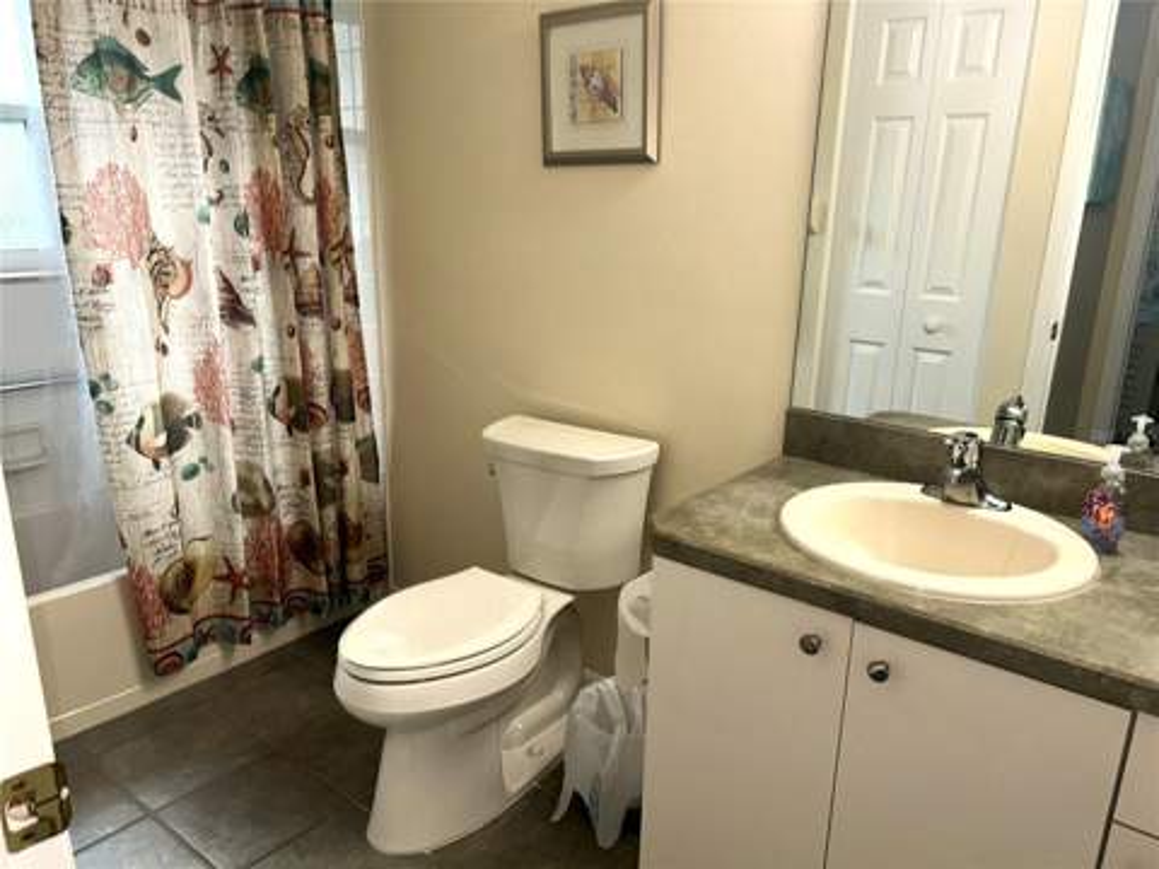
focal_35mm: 26
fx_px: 871
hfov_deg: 67.3
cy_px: 434
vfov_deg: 53.1
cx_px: 580
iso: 40
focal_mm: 5.7
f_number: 1.5
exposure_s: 1/120
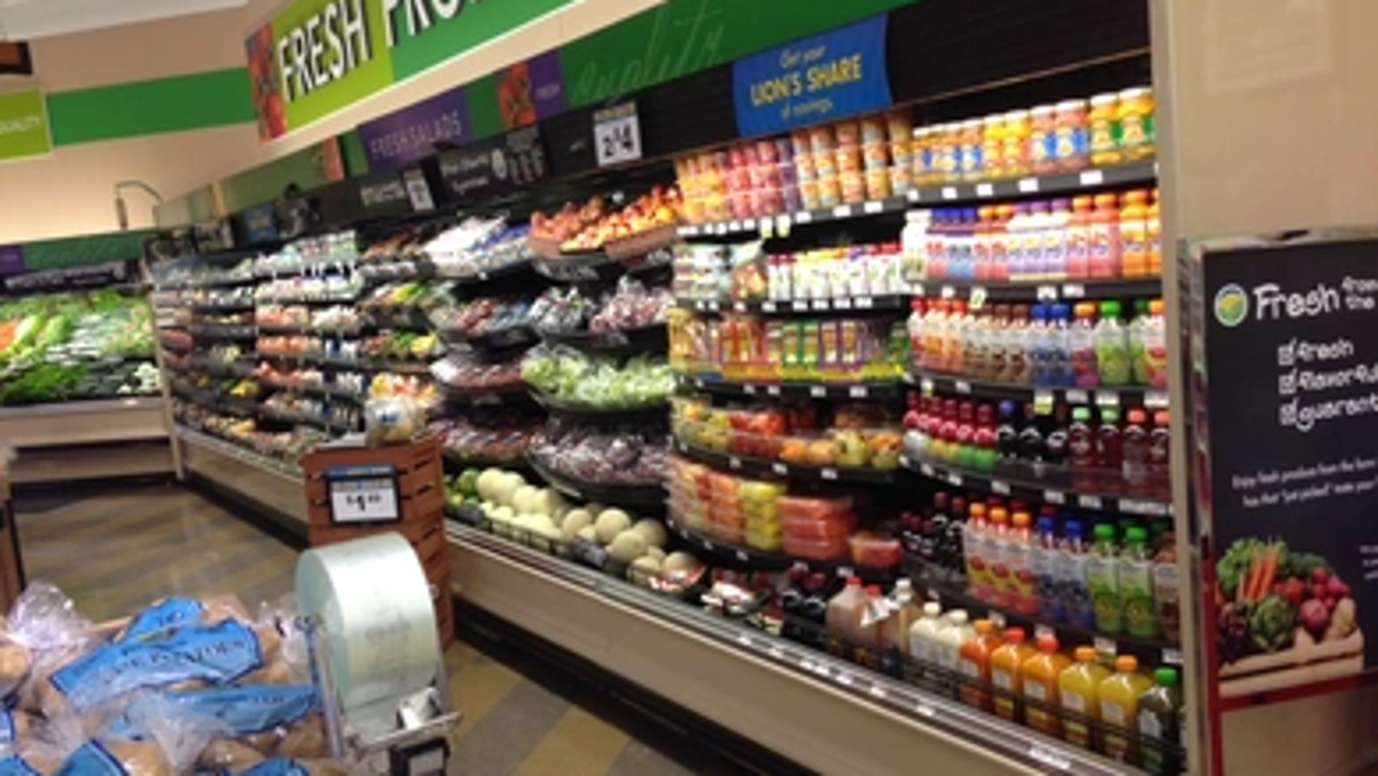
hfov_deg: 54.0
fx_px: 1352
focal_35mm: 37
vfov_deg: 32.0
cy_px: 429
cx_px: 691
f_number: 2.4
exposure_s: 1/30
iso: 50
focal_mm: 4.12
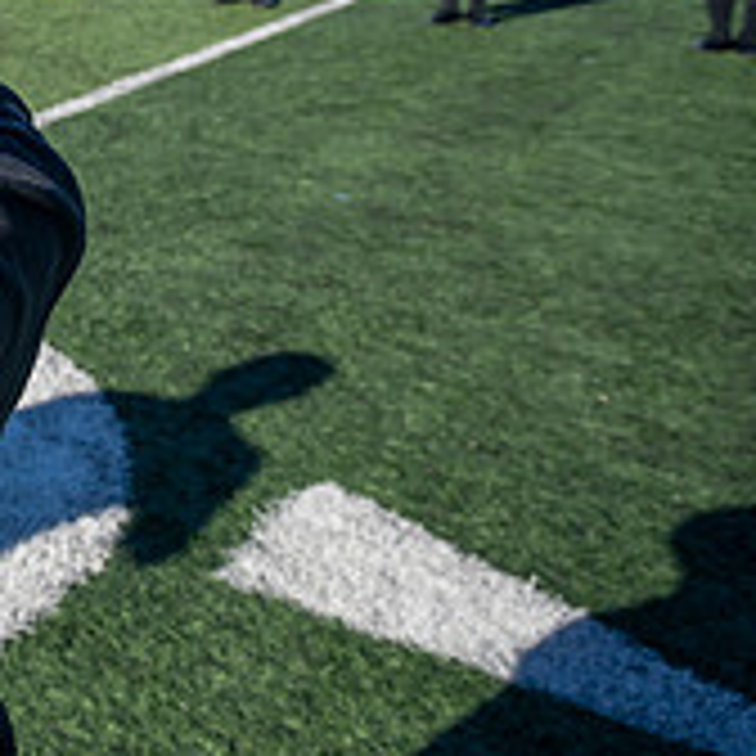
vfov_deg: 36.3
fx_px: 1013
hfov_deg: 24.1
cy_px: -20
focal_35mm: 41
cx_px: -531
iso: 160
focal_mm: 14
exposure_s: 1/2000
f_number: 4
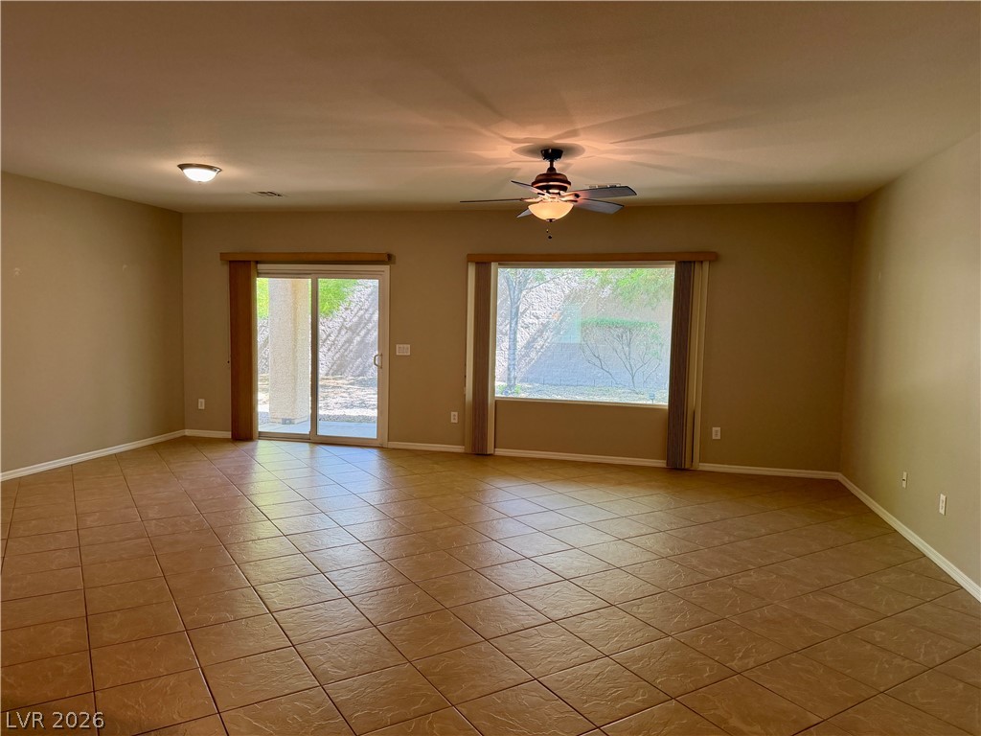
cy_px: 368
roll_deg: -1.0
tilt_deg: -4.2
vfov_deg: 56.8
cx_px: 490
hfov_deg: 71.6
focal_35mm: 24
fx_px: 680
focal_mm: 6.76
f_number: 1.78
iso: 200
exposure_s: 1/136
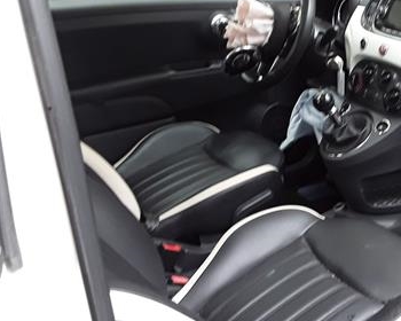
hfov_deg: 35.1
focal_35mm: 50
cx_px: 364
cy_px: 156
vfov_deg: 30.3
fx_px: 593
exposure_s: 1/50
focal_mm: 2.91
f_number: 1.9
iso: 64
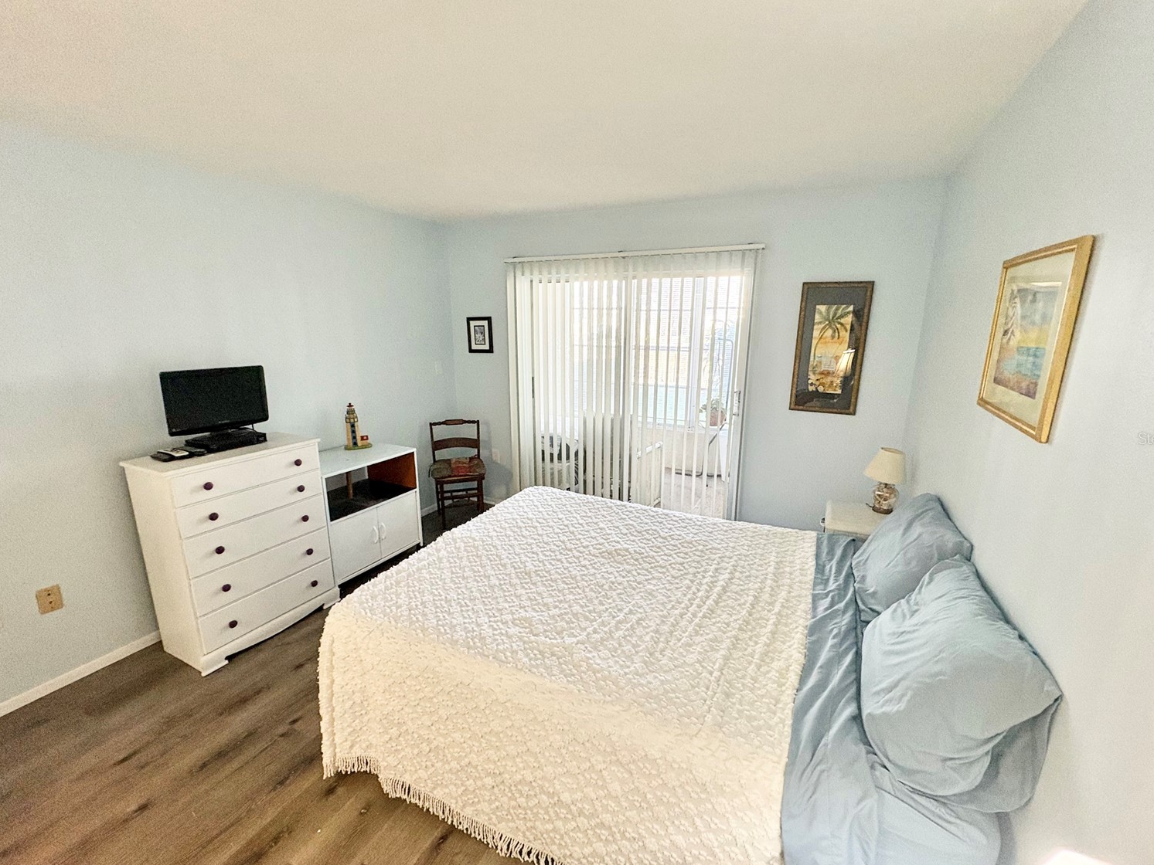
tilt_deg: -13.1
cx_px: 593
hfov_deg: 98.1
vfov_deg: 81.8
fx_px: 500
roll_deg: +0.2
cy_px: 438
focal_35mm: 15
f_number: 2.2
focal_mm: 2.22
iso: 400
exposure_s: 1/120
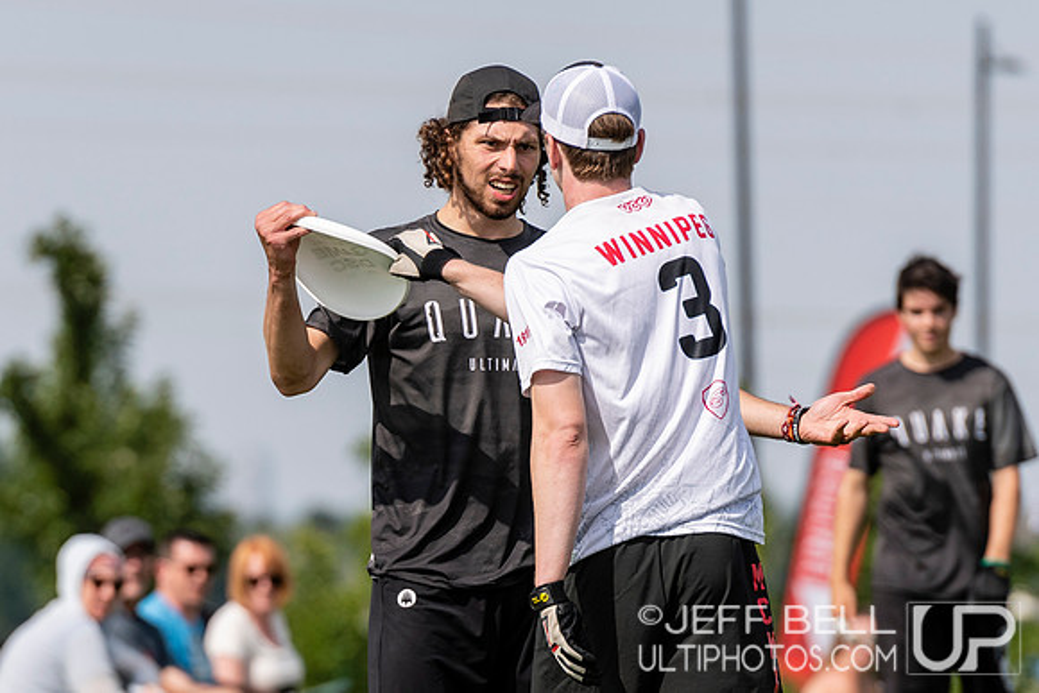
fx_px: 14035
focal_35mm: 486
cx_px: 444
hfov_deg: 4.2
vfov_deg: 2.8
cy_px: 562
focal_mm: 200
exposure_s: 1/2500
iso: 200
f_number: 4
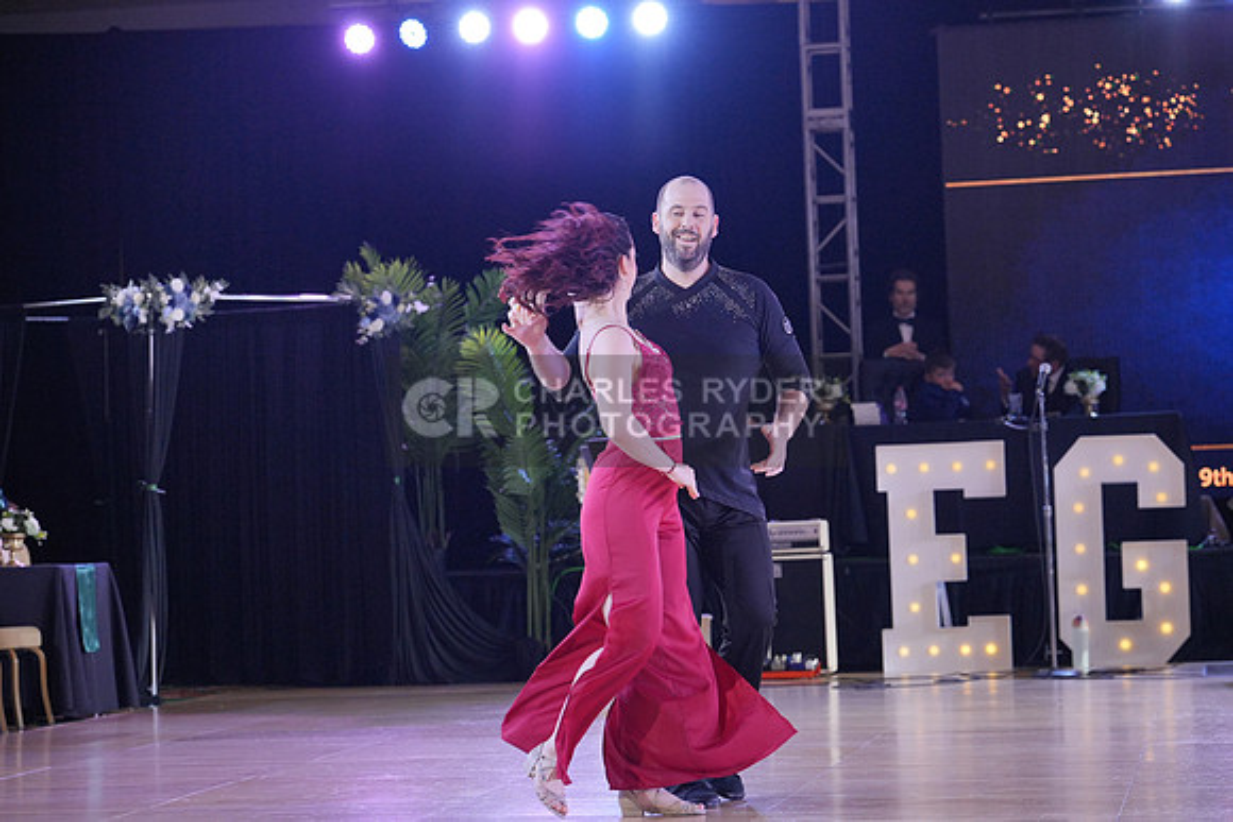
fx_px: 3323
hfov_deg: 21.0
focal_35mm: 97
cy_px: 411
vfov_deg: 14.1
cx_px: 616
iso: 2500
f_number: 4
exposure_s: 1/500
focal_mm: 97
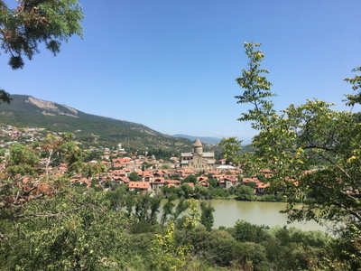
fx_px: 302
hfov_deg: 61.7
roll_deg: -0.6
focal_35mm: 29
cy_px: 136
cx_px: 180
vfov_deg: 48.2
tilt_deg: +5.9
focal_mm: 4.15
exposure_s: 1/1202
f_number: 2.2
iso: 25
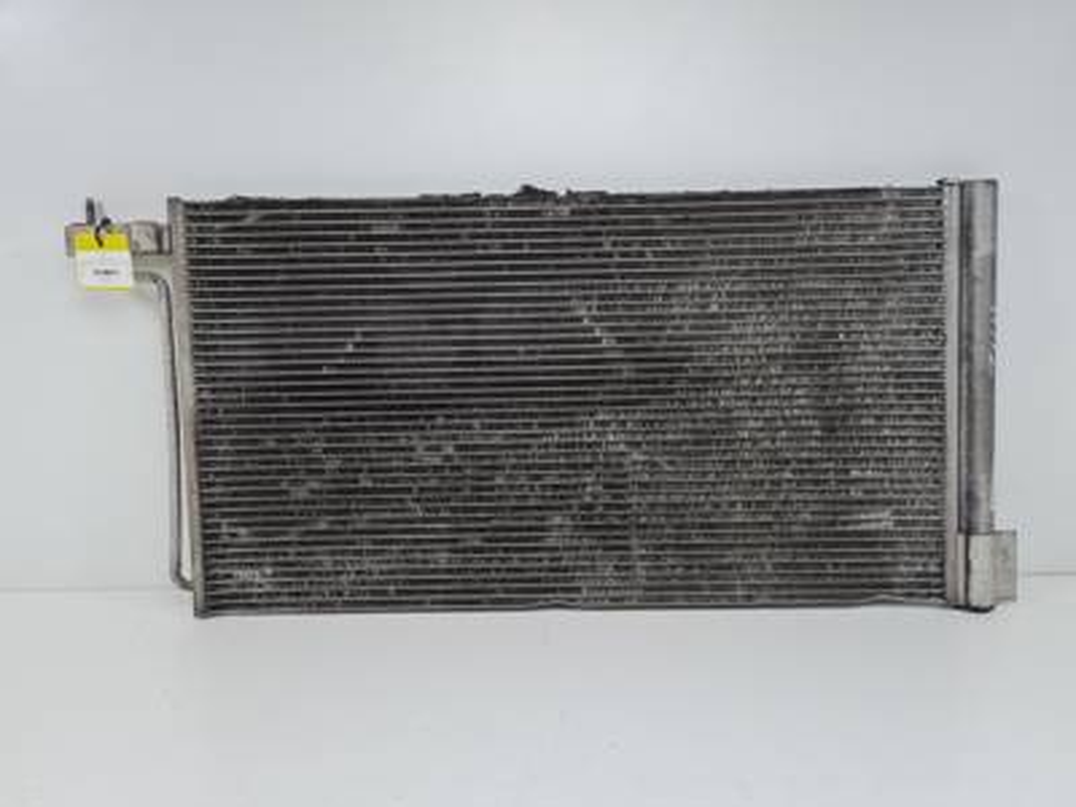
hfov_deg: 67.3
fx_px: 808
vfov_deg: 53.1
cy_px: 404
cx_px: 538
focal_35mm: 26
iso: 50
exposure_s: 1/241
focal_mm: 5.4
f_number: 1.8
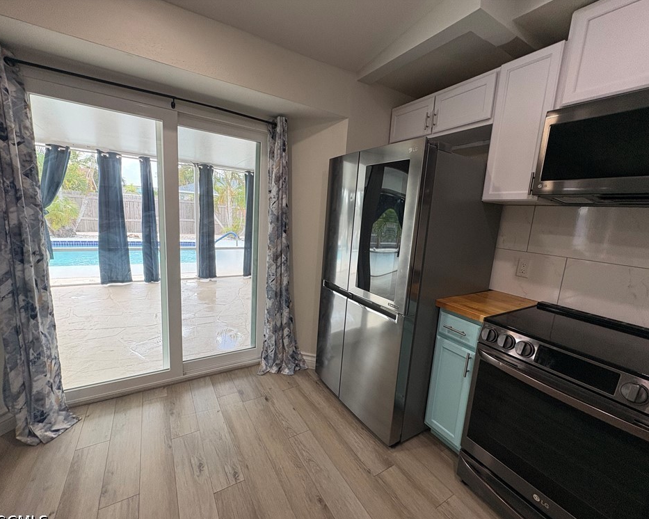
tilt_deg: -8.8
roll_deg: -3.7
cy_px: 266
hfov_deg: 96.7
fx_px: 288
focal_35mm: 15
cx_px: 339
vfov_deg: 84.0
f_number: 2.2
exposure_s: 1/120
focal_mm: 2.22
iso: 200
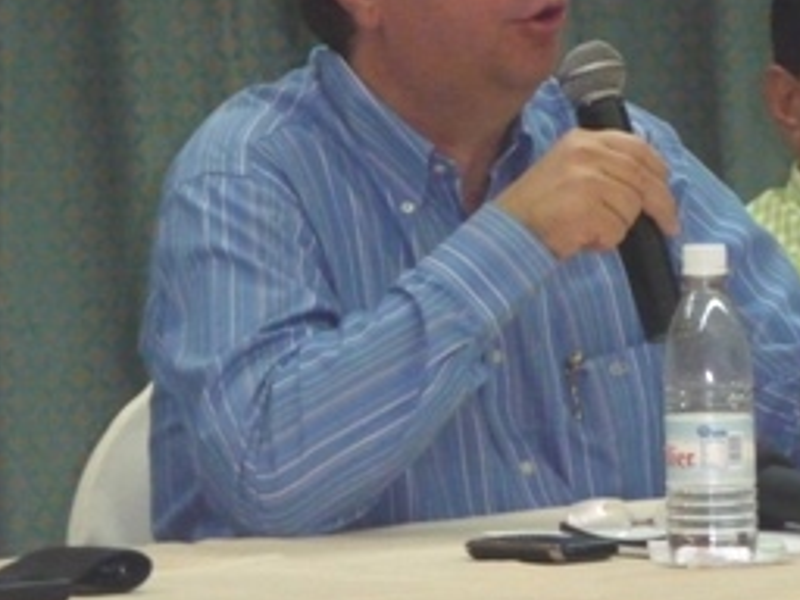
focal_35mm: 490
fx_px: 11324
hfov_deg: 4.0
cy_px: 119
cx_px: 584
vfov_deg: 3.0
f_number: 4.9
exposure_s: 1/60
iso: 800
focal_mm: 47
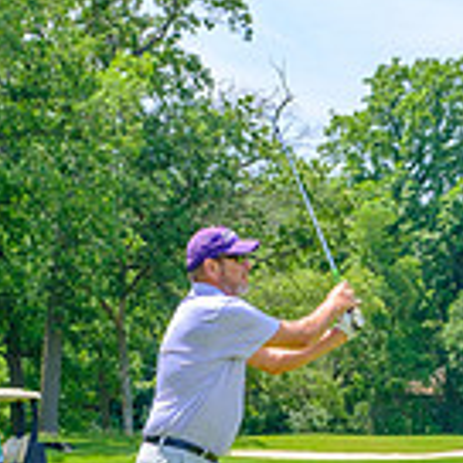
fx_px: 2300
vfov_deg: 11.4
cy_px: 419
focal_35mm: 152
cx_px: 255
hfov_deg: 11.5
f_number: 5
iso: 200
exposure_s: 1/500
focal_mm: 35.8
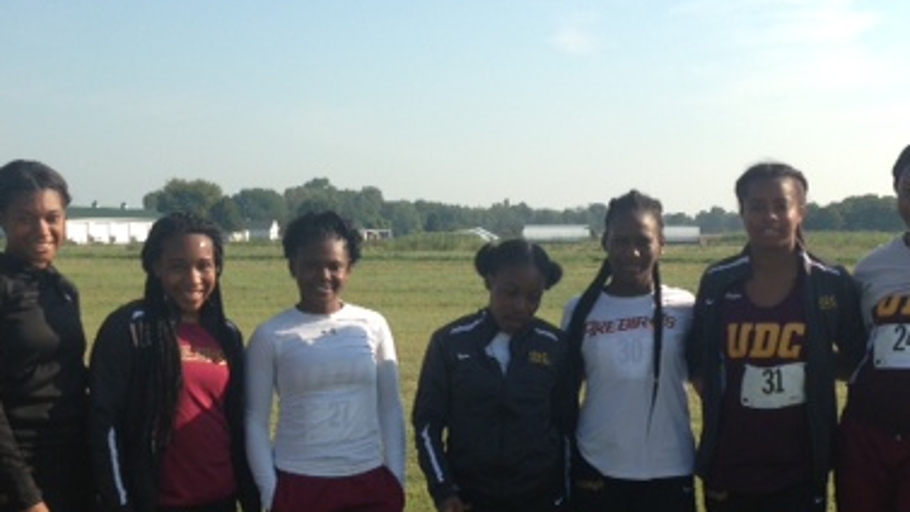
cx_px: 488
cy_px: 353
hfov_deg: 34.3
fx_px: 1472
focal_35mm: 61
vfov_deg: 19.6
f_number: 2.4
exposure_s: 1/1232
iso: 50
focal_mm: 4.13
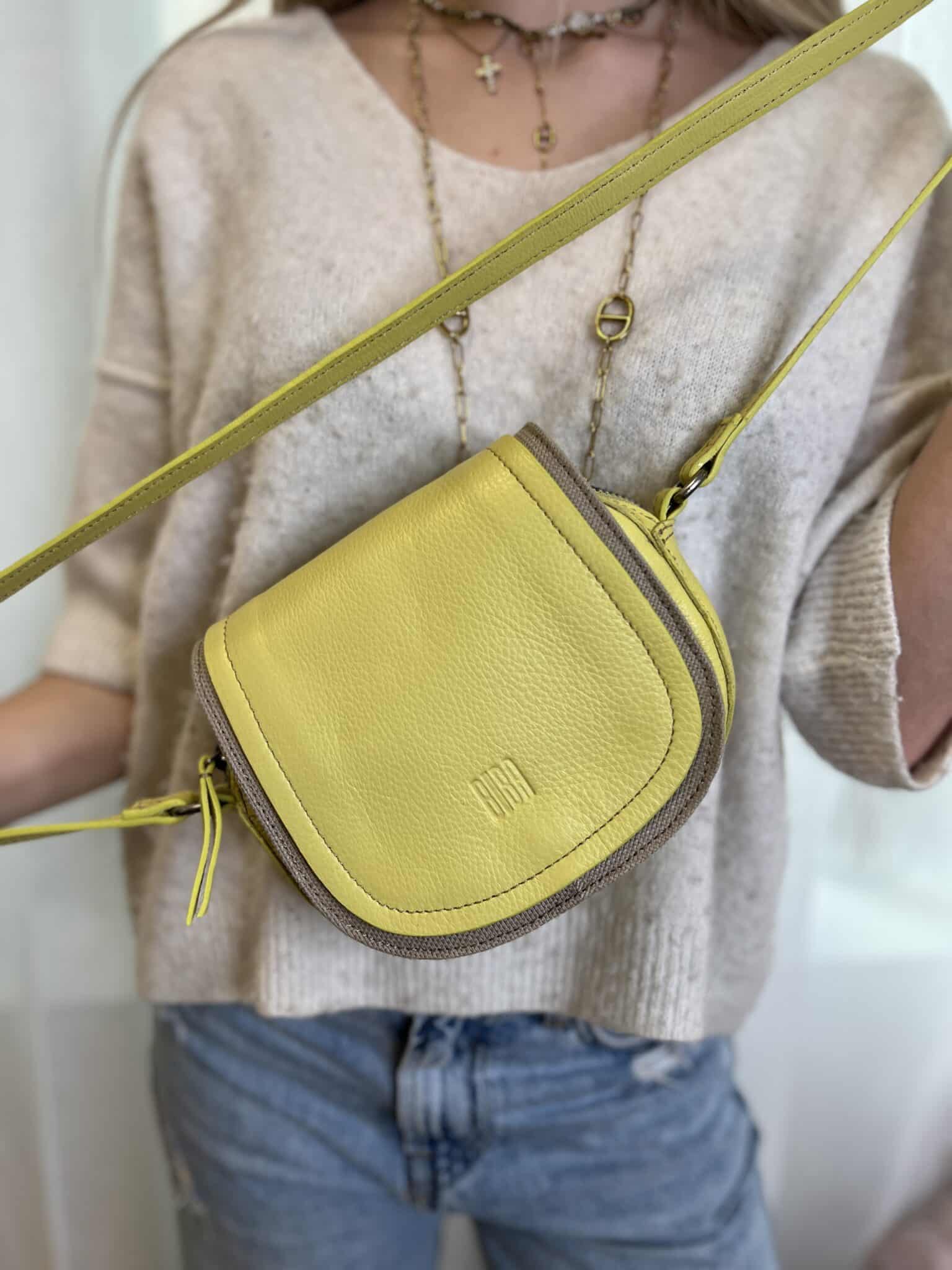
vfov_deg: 67.3
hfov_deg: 53.1
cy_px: 635
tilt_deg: -13.5
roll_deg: -1.6
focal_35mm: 26
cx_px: 476
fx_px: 953
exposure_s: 1/164
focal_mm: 5.7
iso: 40
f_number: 1.5
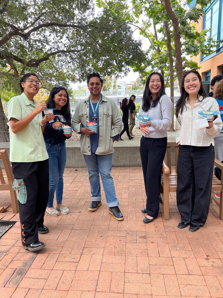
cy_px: 149
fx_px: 223
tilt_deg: -12.5
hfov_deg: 53.1
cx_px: 112
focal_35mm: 26
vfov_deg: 67.3
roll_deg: +2.7
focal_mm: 5.7
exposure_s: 1/267
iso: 40
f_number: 1.5
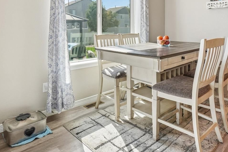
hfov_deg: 69.4
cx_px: 153
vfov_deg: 48.3
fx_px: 158
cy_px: 30
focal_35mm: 25
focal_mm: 10
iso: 400
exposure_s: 1/160
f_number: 8
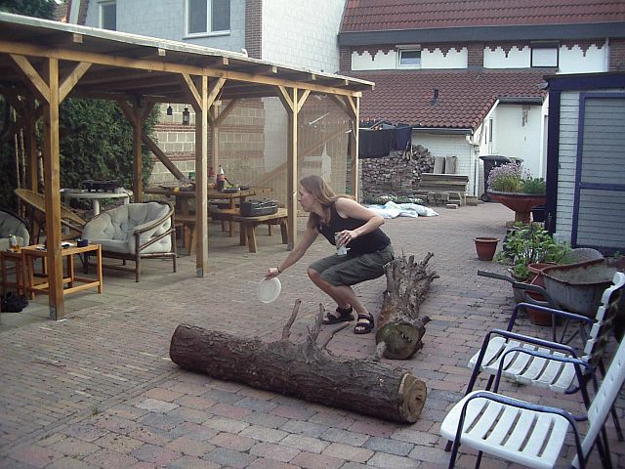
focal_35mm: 38
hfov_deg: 49.0
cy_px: 234
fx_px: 686
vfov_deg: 37.7
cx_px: 312
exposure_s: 1/100
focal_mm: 5.8
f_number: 2.6
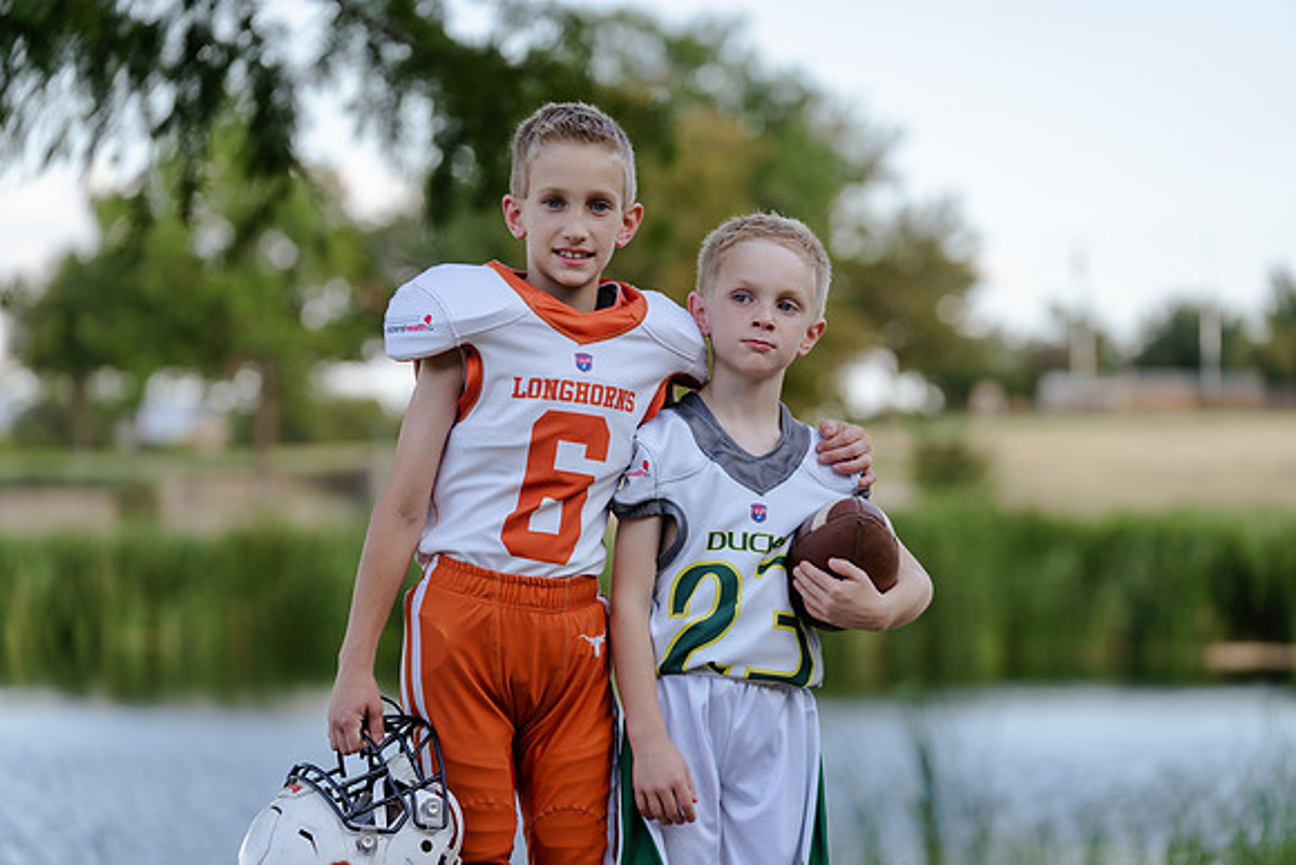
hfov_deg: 16.9
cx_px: 648
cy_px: 432
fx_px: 4357
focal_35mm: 121
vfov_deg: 11.3
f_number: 3.2
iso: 125
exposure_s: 1/320
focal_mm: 121
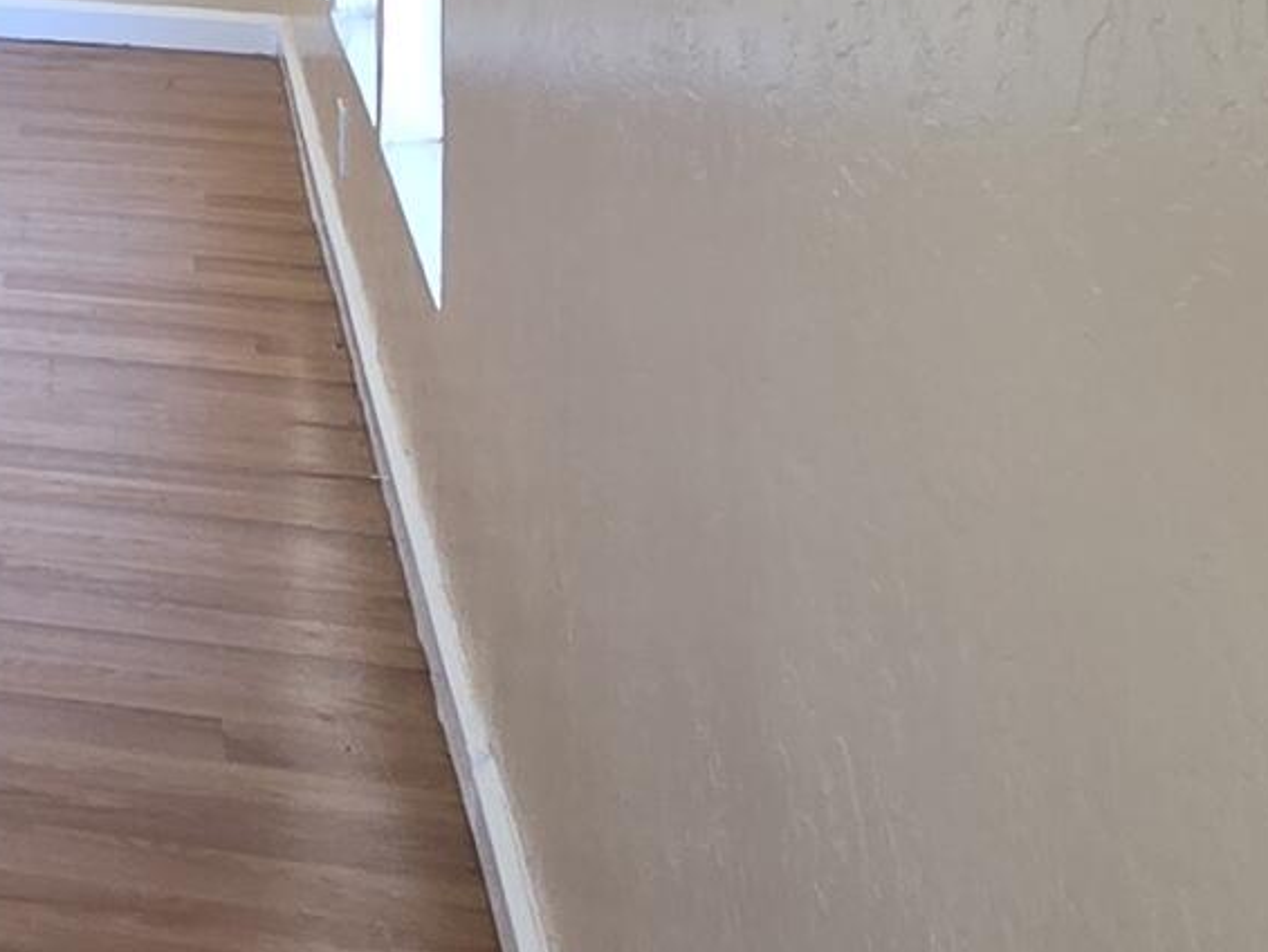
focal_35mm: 69
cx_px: -720
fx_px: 2528
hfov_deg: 22.3
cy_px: -492
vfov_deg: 18.7
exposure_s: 1/120
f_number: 2.2
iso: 125
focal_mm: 2.2
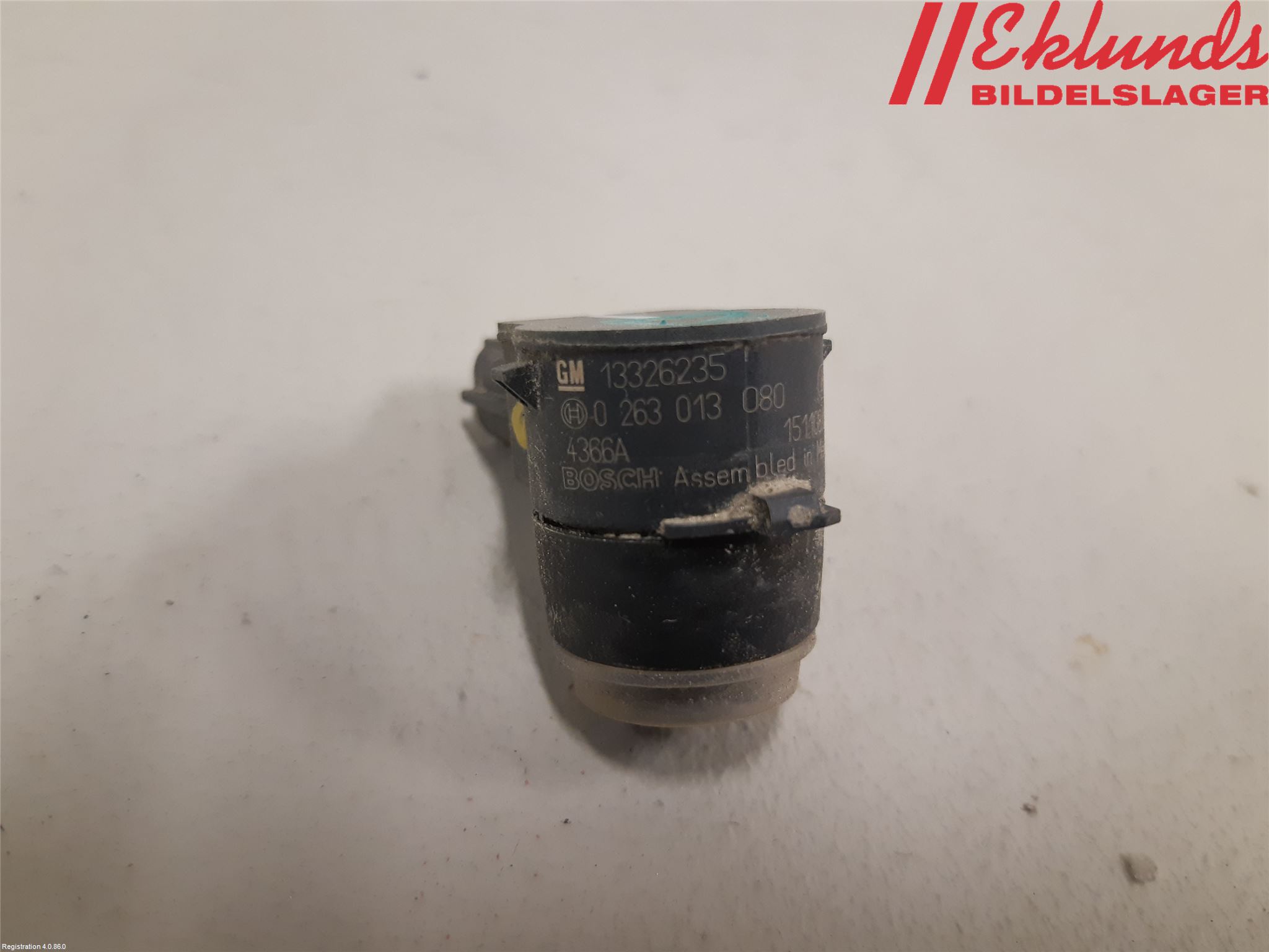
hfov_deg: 67.3
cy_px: 476
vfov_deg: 53.1
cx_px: 634
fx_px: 953
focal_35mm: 26
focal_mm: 3.93
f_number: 1.7
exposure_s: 1/50
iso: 200
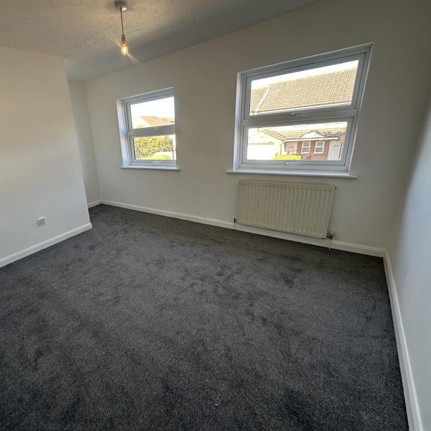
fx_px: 239
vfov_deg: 84.0
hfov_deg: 80.8
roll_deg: +5.2
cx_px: 139
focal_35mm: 17
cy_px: 213
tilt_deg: -18.3
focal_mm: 2.22
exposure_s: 1/100
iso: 80
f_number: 2.2
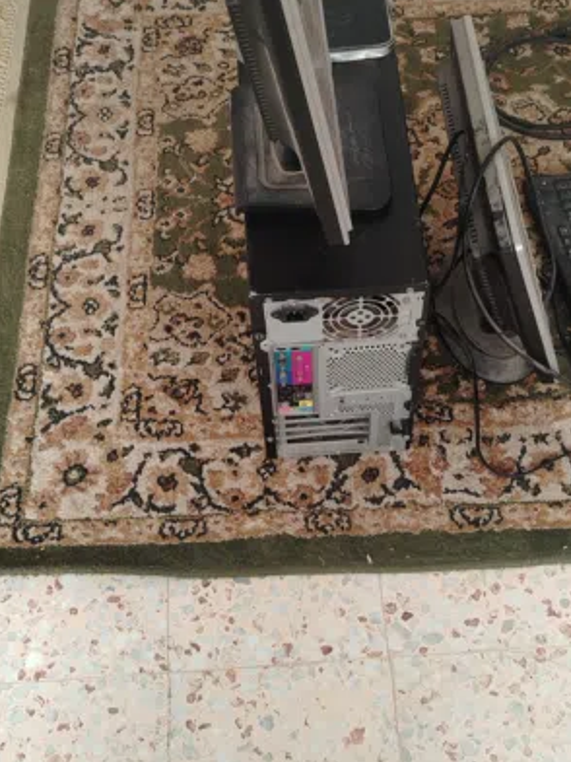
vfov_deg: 39.7
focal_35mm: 48
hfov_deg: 30.3
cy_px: 379
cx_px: 284
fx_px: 1056
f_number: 1.75
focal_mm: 5.25
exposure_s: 1/50
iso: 481
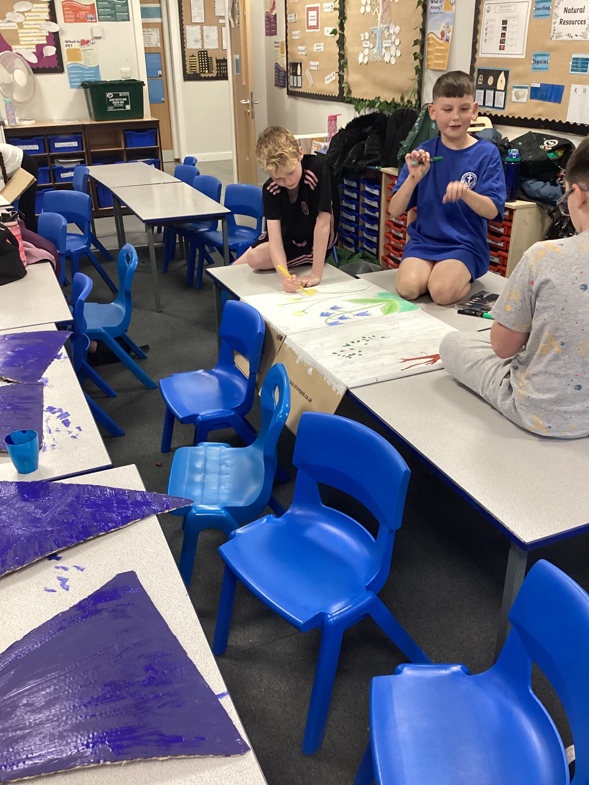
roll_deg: +1.0
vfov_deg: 58.4
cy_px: 392
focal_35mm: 31
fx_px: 703
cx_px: 294
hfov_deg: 45.4
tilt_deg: -27.3
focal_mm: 3.3
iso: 250
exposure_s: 1/60
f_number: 2.4
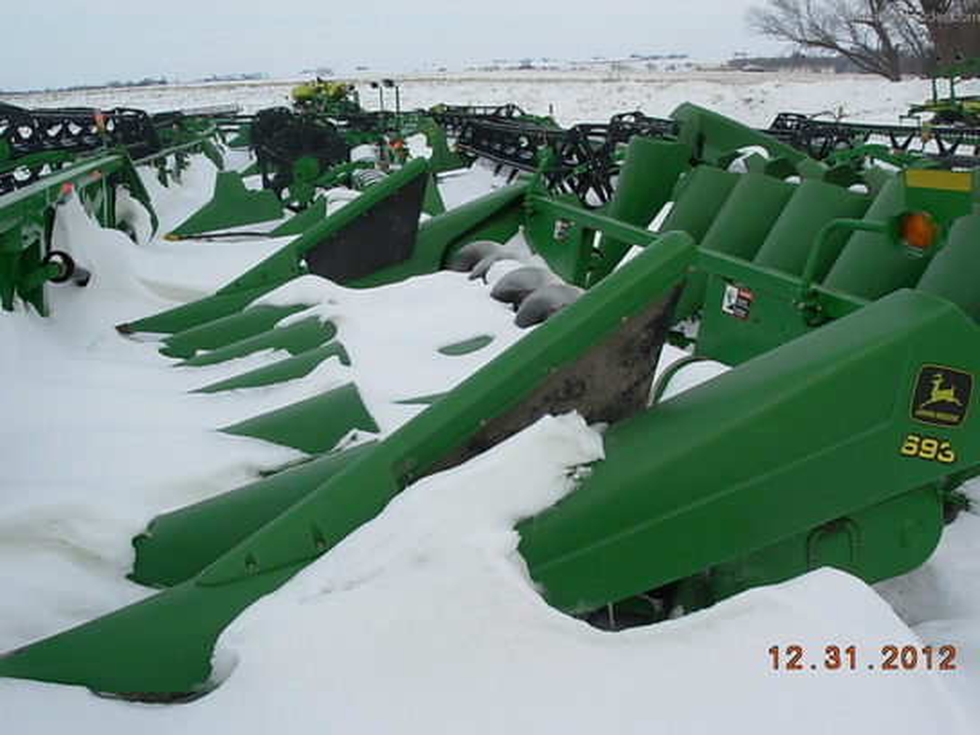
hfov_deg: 49.0
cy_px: 368
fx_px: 1076
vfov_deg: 37.7
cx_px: 490
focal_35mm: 38
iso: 50
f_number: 4.9
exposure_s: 1/512
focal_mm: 6.3
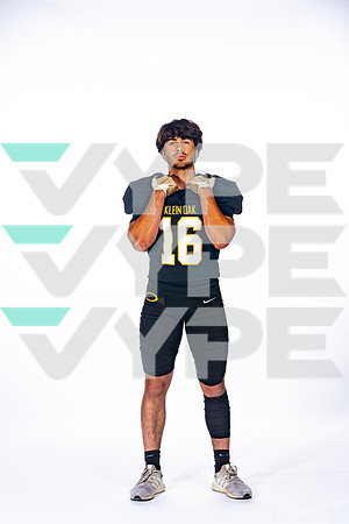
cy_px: 262
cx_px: 174
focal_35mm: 86
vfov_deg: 23.6
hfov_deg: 15.9
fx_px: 1250
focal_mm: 86
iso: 250
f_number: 8
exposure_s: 1/250
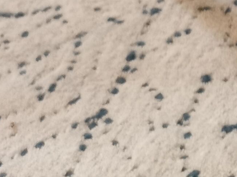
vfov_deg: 8.9
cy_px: -246
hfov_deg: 11.0
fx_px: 1034
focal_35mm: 151
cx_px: 567
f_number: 1.6
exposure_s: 1/50
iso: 250
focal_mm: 5.56
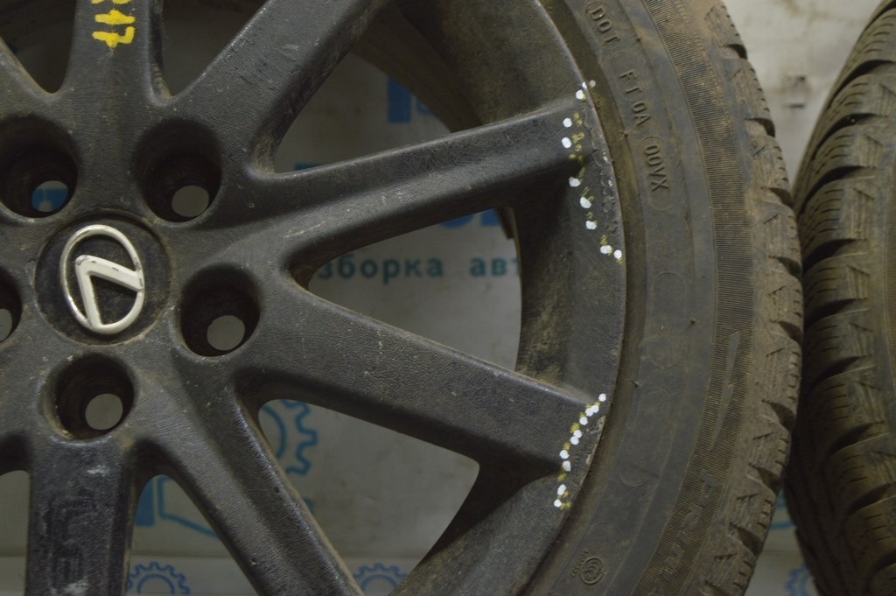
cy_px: 298
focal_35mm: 69
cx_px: 448
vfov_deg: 19.7
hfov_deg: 29.3
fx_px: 1716
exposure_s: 1/20
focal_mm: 46
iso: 400
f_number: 5.6
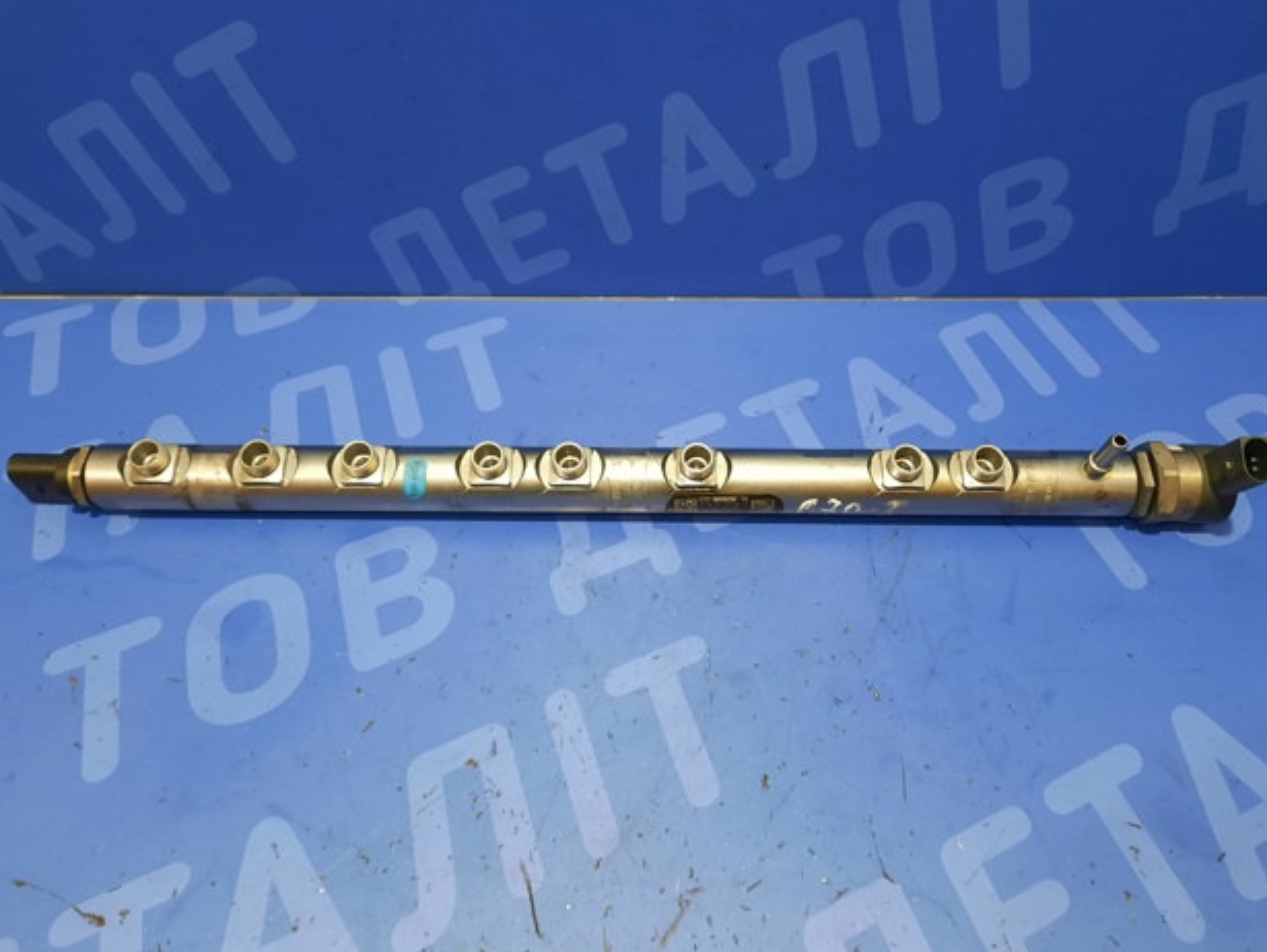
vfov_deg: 53.1
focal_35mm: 26
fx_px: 952
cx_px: 649
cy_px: 466
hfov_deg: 67.3
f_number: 2
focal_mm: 4.6
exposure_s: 1/33
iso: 400
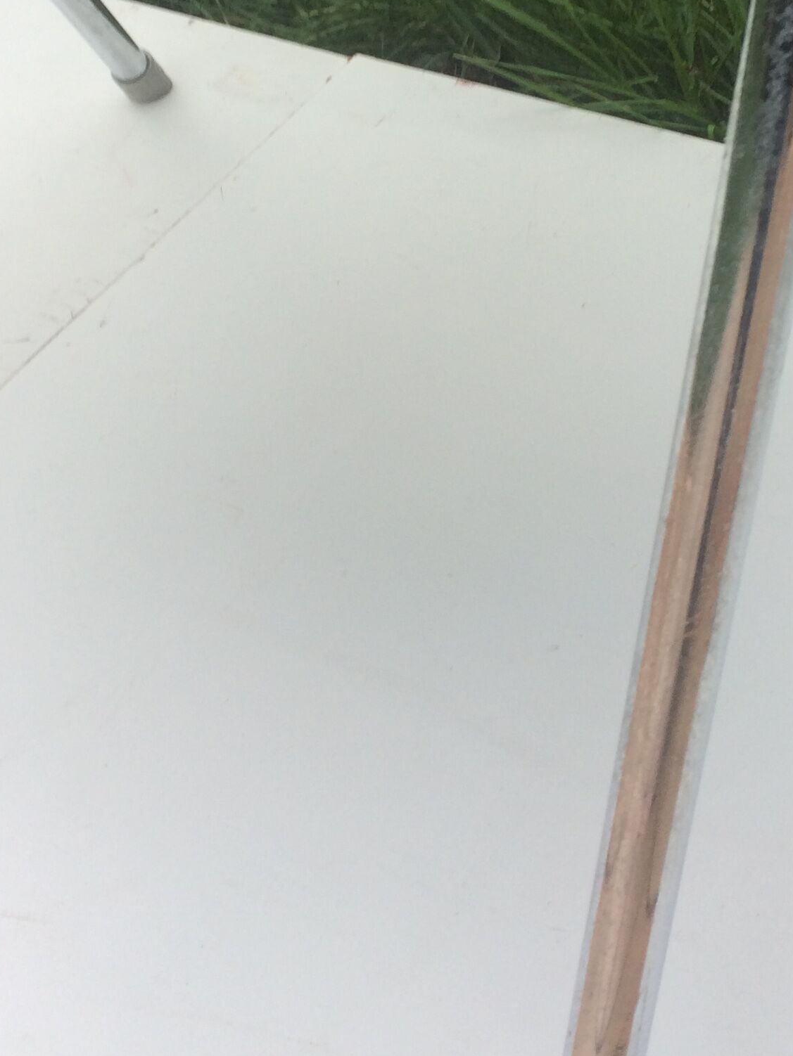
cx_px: 552
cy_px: 231
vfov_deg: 30.1
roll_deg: +1.9
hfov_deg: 23.2
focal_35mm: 63
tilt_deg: -40.3
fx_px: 1924
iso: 32
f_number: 2.2
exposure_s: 1/50
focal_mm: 4.15
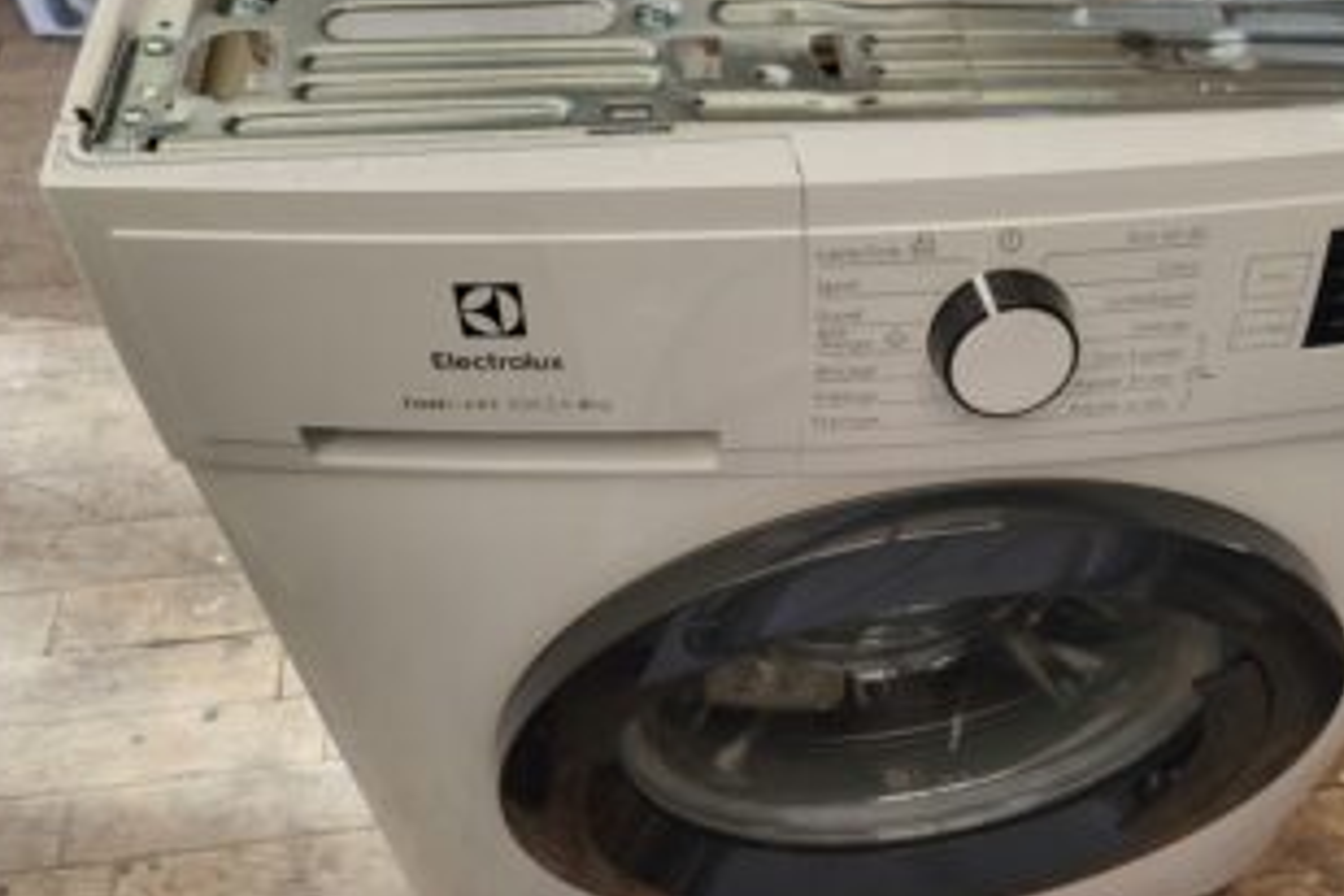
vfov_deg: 37.8
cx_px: 809
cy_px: 513
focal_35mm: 35
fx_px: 1307
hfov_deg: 54.0
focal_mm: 5.4
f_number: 1.8
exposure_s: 1/200
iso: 40
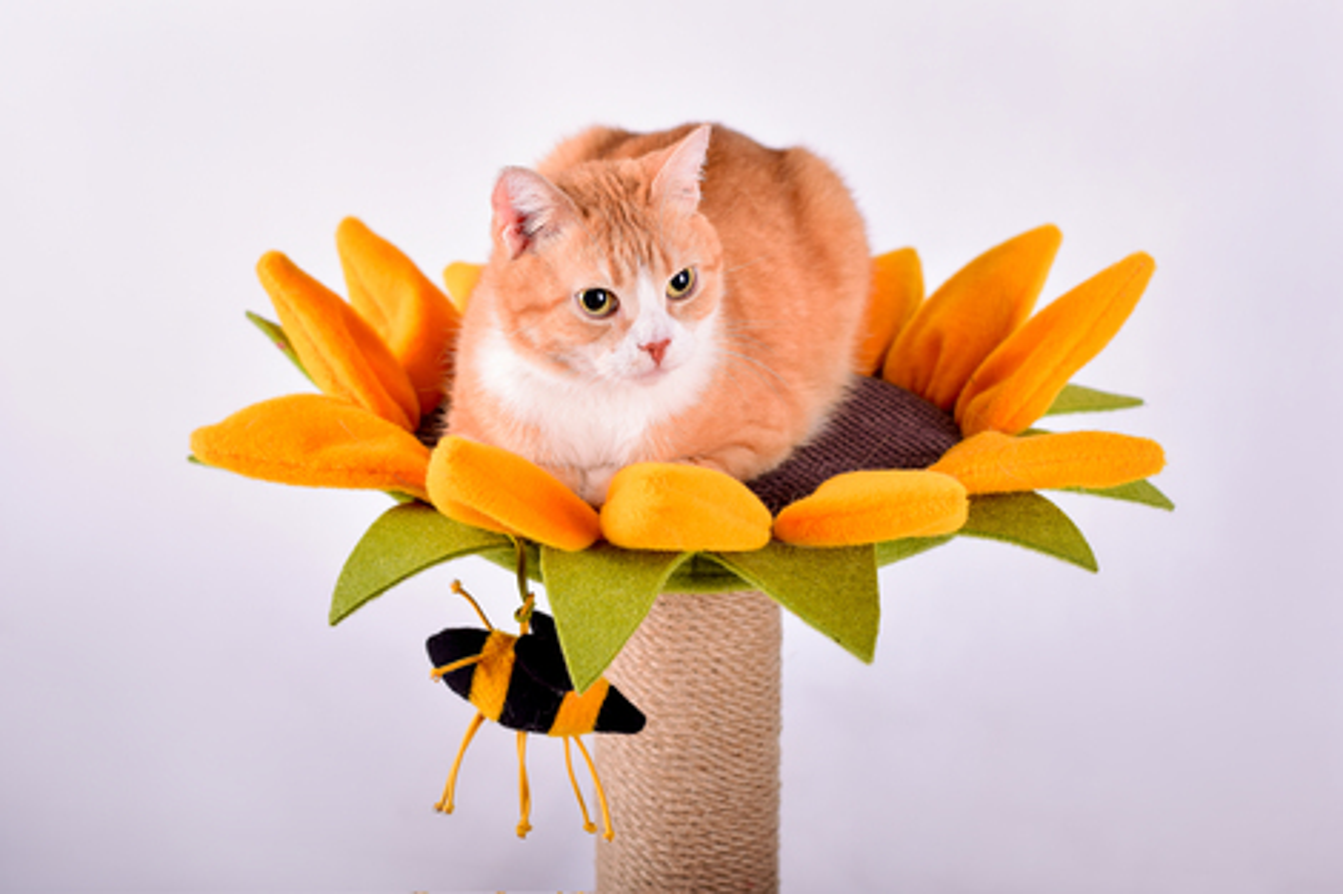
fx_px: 2797
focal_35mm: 75
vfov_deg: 18.2
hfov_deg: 27.0
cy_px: 447
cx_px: 672
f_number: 4
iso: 125
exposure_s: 1/200
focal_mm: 50
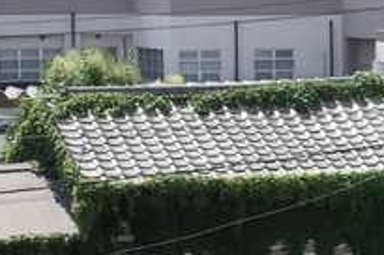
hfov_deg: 11.2
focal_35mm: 164
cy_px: 117
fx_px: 1747
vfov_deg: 8.3
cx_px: 800
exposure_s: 1/2000
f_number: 3.2
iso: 200
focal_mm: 18.3
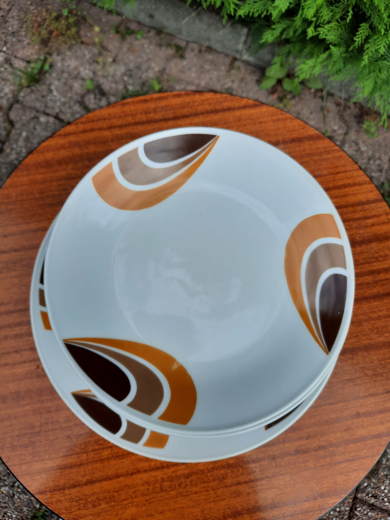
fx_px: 376
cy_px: 260
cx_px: 195
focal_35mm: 25
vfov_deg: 69.4
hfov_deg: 54.9
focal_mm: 4.6
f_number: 2
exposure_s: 1/397
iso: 32
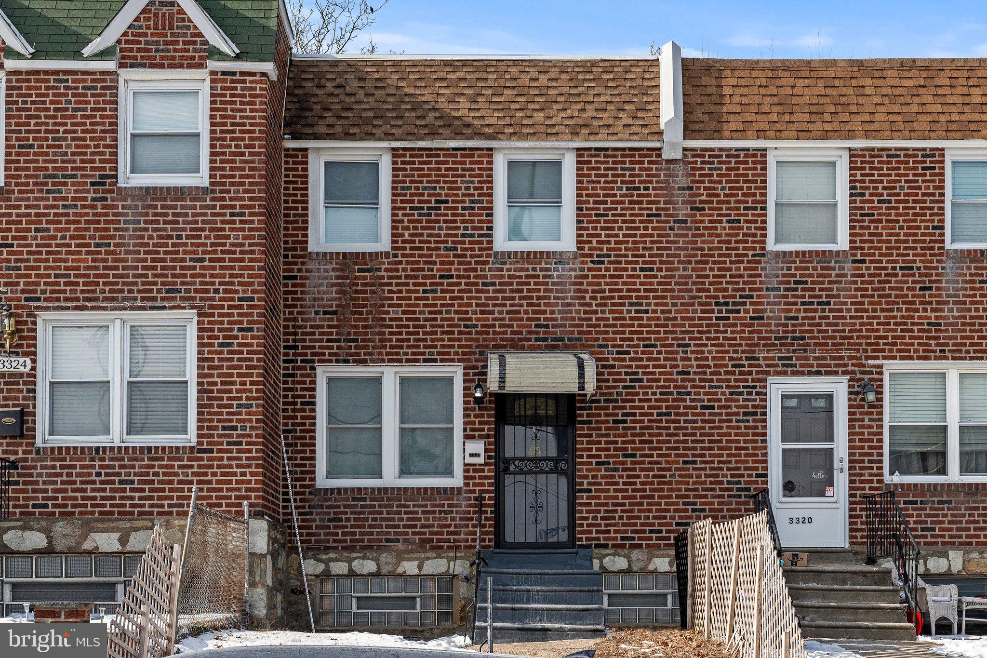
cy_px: 329
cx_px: 494
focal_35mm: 48
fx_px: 1316
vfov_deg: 28.1
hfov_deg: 41.1
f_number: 5.6
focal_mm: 32
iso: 400
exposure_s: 1/800
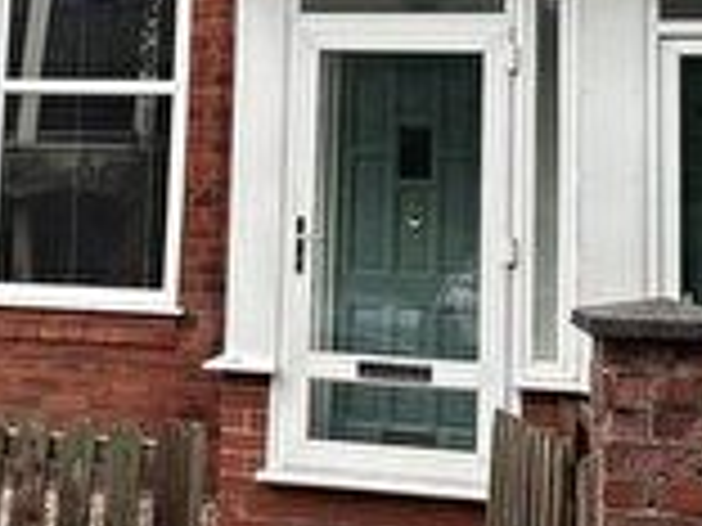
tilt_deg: +7.5
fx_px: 1278
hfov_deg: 30.2
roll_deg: -2.4
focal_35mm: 63
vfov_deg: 23.0
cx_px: 176
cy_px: 124
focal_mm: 2.22
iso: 40
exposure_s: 1/407
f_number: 2.2
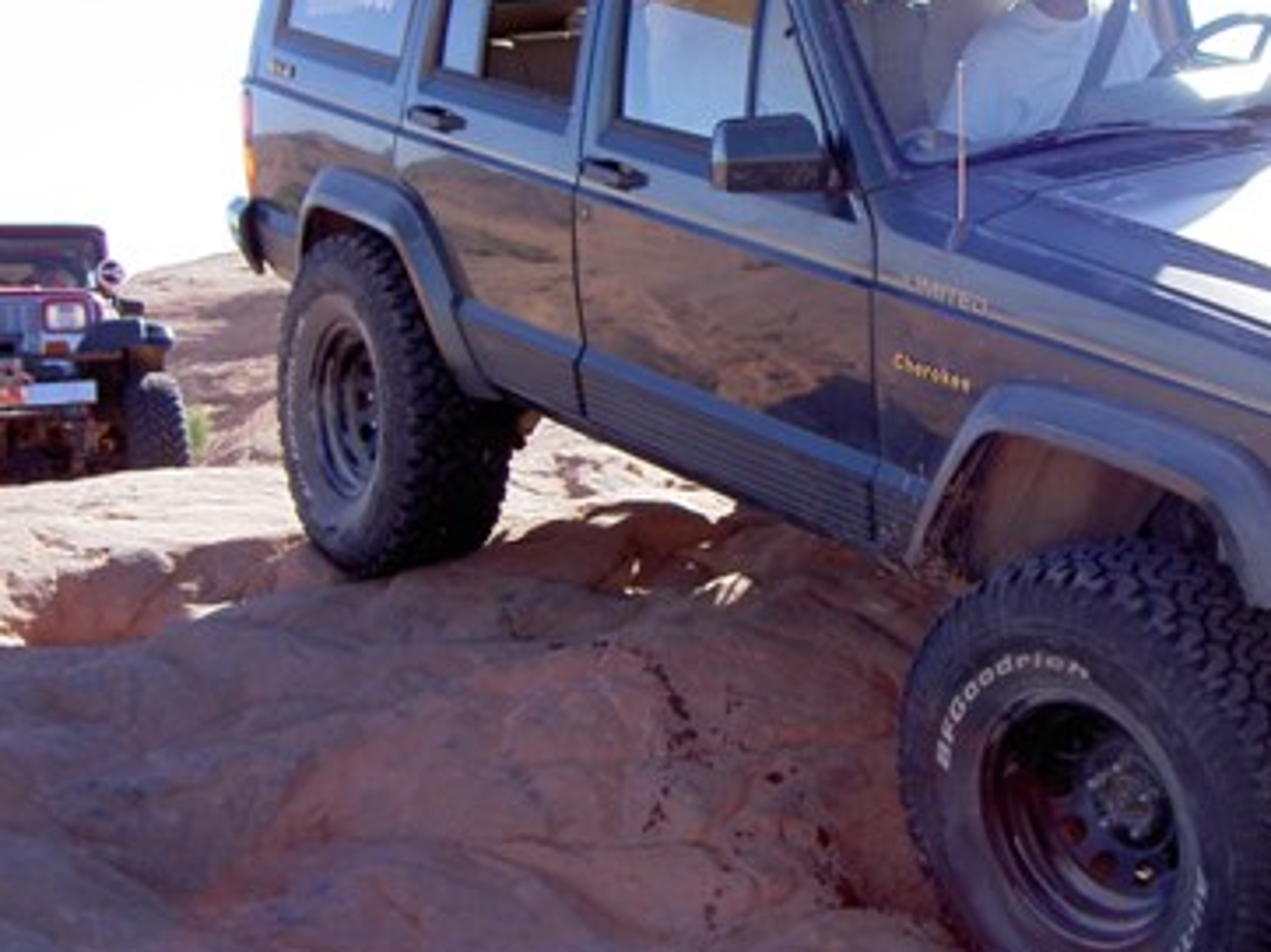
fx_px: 2532
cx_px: 951
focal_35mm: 69
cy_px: 411
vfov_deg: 21.3
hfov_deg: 27.8
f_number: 4.7
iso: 100
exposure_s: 1/250
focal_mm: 8
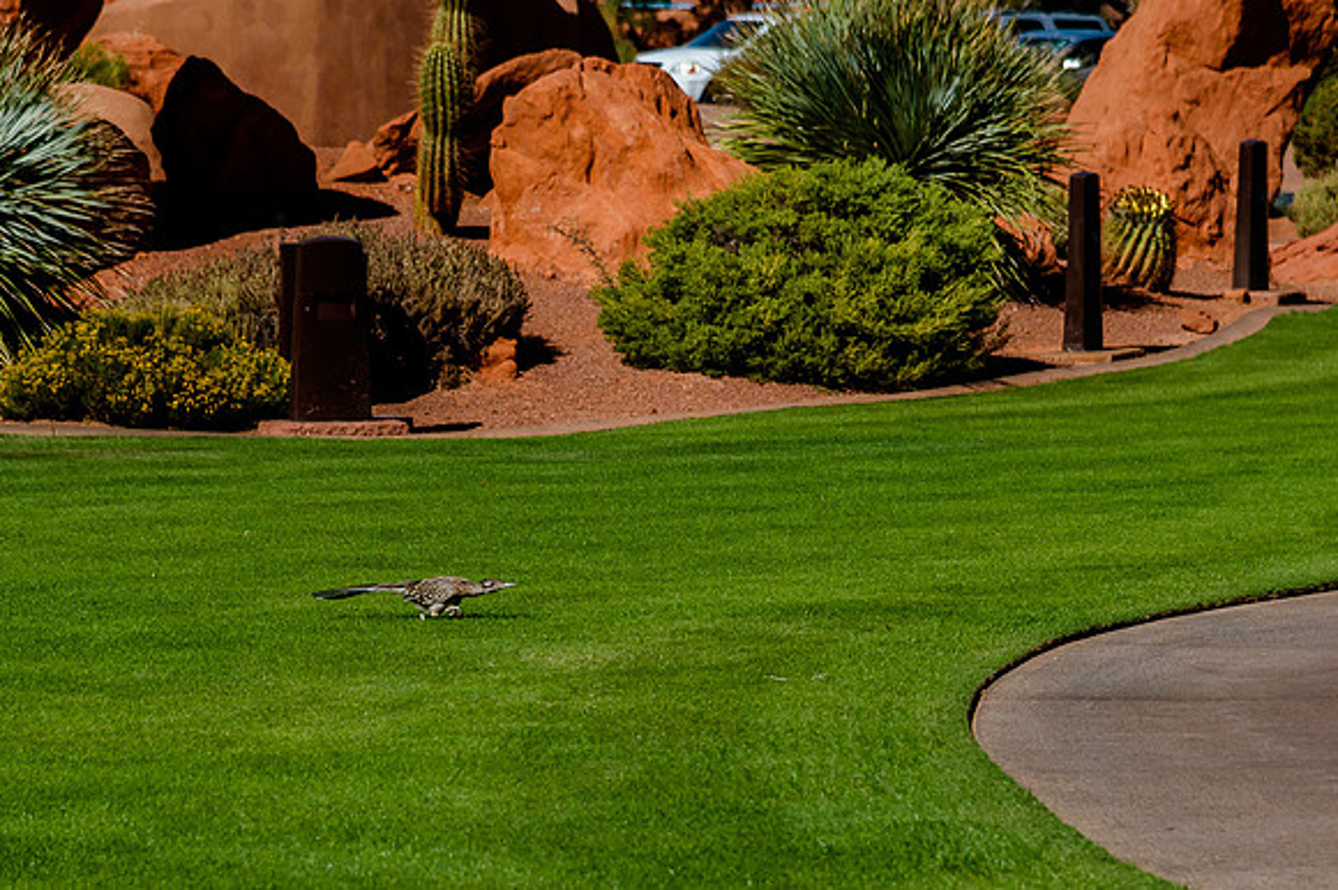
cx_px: 525
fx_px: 7535
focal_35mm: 203
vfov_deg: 6.8
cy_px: 730
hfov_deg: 10.1
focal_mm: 120
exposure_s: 1/2500
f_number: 6.3
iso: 400
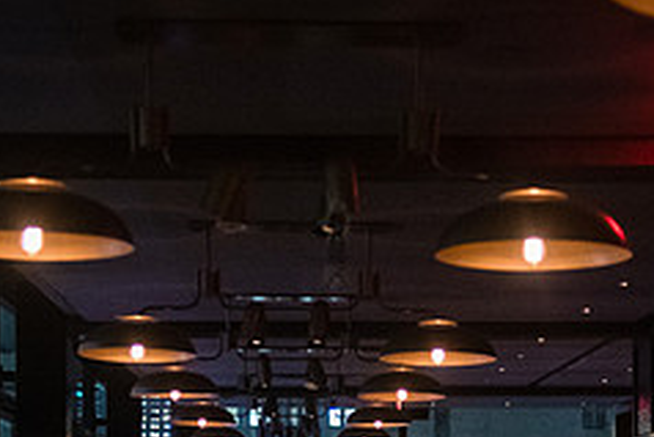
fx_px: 1563
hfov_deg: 23.6
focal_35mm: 86
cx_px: 335
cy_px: 507
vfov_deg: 15.4
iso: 8000
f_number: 2.2
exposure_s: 1/160
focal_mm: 35
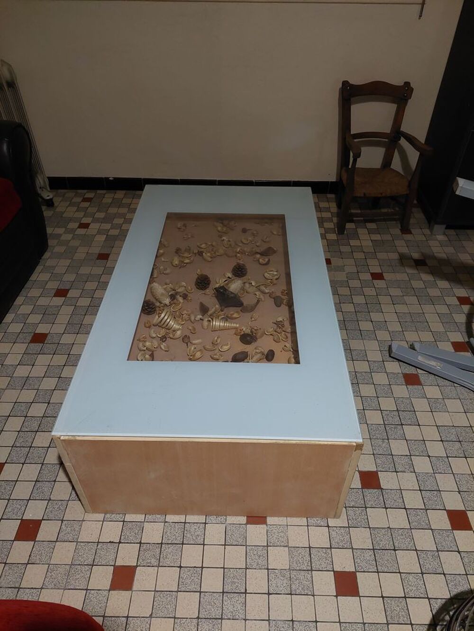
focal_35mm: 25
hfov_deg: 54.9
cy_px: 316
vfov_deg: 69.4
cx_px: 237
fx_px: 456
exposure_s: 1/33.3
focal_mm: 5.23
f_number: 1.8
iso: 500
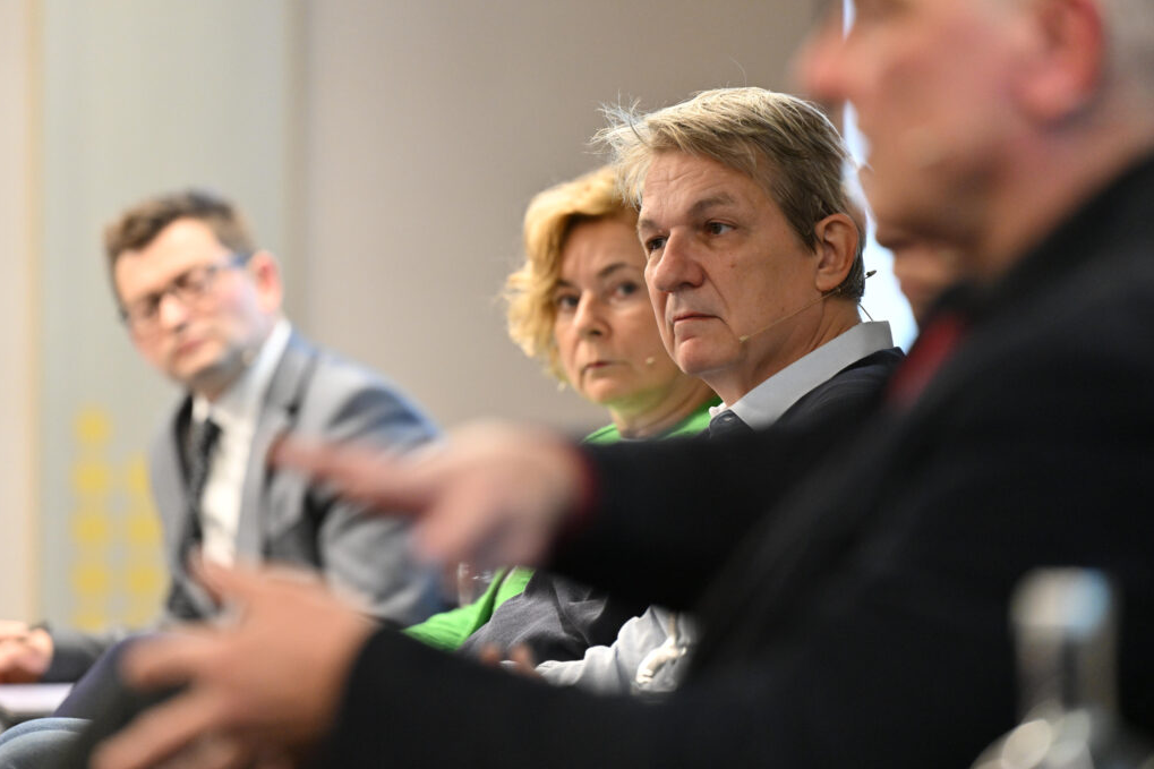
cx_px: 575
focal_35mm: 196
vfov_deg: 7.0
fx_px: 6281
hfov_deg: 10.5
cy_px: 386
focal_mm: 195
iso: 3200
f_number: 3.5
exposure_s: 1/160
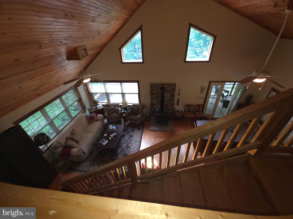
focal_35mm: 13
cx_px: 146
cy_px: 110
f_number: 1.9
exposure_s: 1/30
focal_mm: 2.2
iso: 320
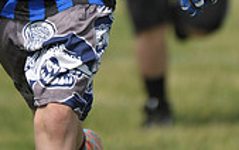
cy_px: -105
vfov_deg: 0.9
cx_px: 48
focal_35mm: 1398
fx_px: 9115
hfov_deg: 1.5
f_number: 4
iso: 640
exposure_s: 1/4000
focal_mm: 400
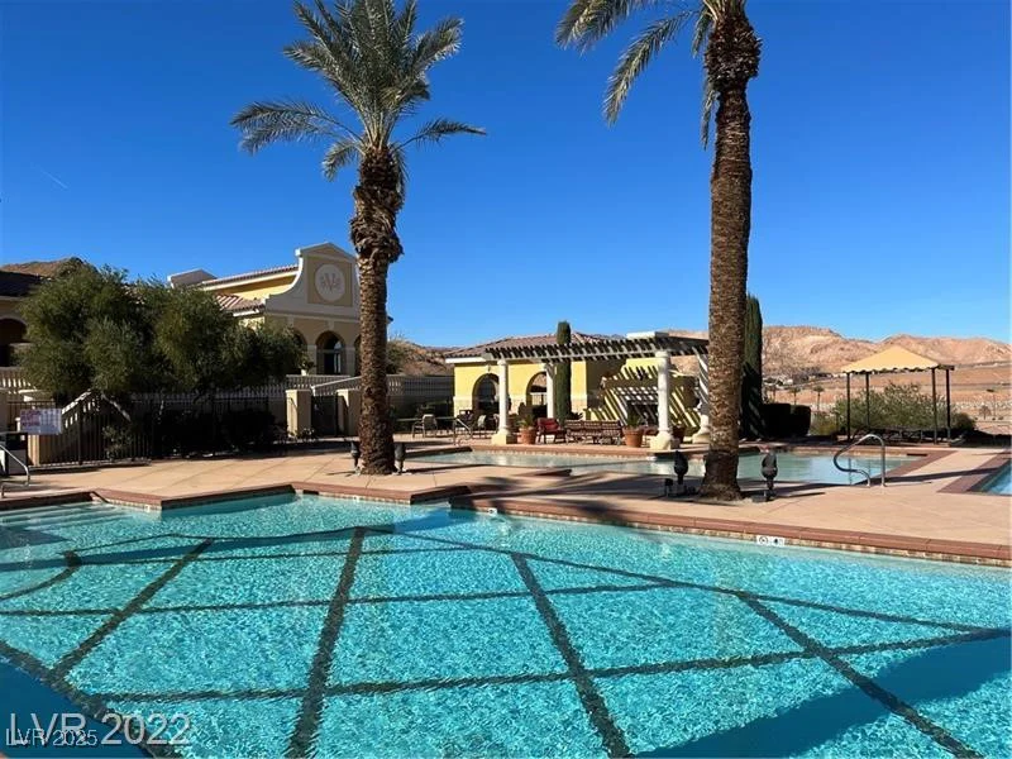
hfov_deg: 67.3
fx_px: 760
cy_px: 380
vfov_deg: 53.1
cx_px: 506
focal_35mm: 26
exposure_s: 1/4651
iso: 50
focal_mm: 5.1
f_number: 1.6
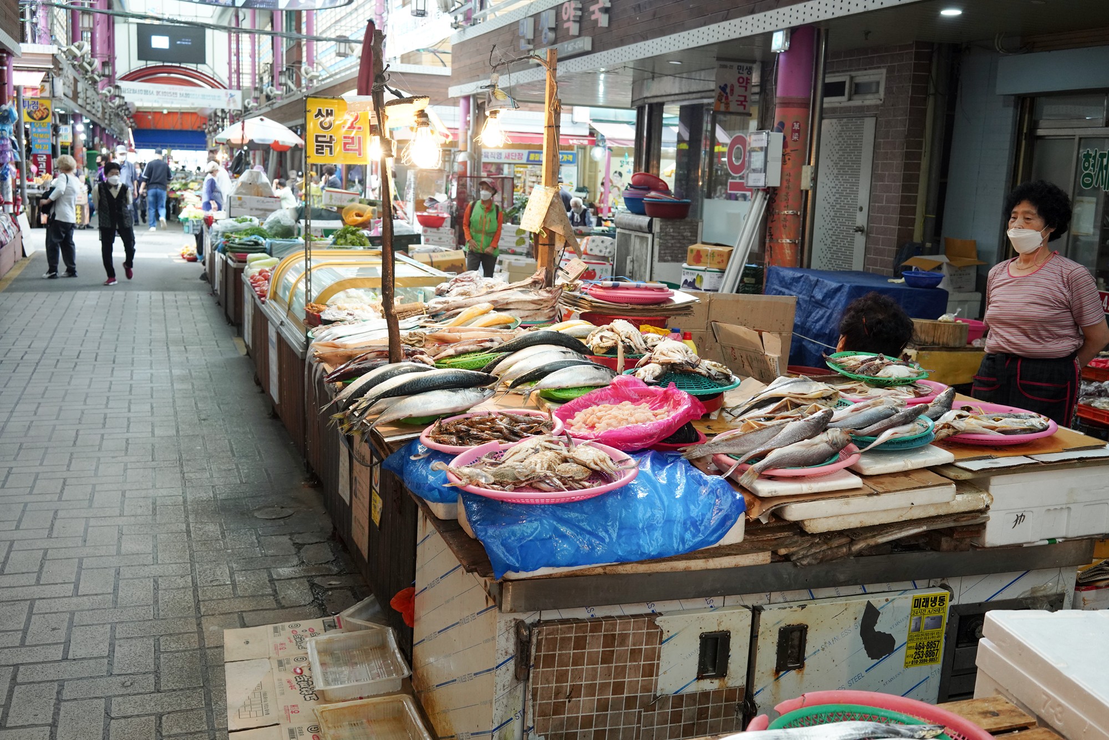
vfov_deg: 37.9
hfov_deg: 54.4
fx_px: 1078
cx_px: 554
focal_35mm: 35
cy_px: 370
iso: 1600
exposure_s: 1/100
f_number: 6.3
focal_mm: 35
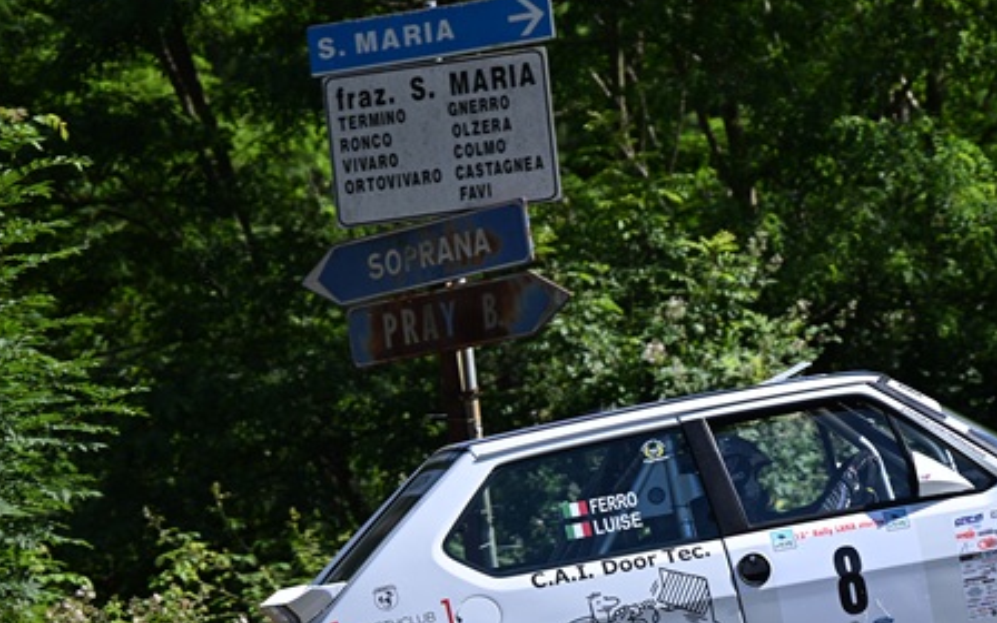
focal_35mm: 256
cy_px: 314
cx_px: 757
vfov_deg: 5.1
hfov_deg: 8.2
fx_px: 6956
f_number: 4
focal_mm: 125
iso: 100
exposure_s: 1/800
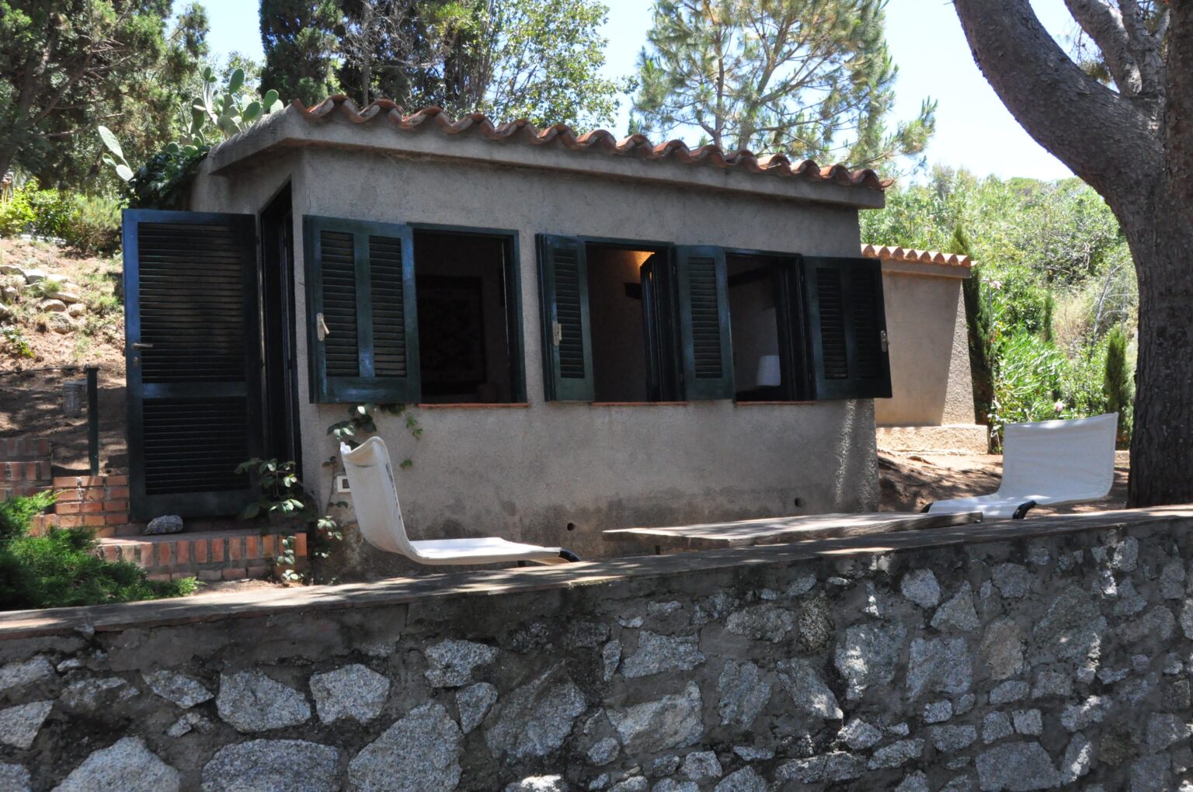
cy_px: 396
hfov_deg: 62.0
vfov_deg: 43.5
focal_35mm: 30
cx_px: 596
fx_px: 993
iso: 3200
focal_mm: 20
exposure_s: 1/500
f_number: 11
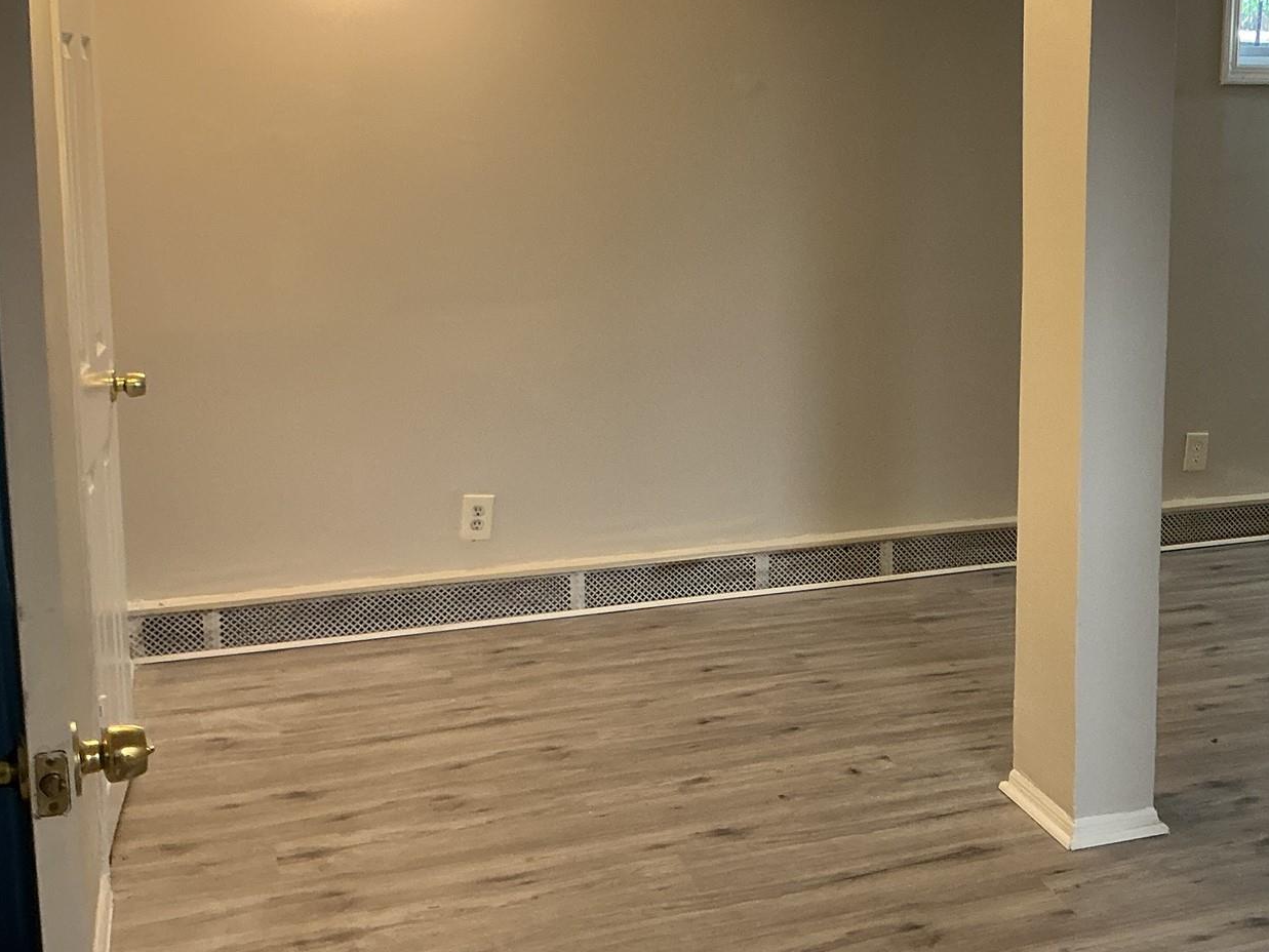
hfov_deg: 38.5
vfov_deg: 30.2
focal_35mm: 48
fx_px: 1760
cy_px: 361
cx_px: 966
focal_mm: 3
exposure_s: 1/60
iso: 100
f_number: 1.8
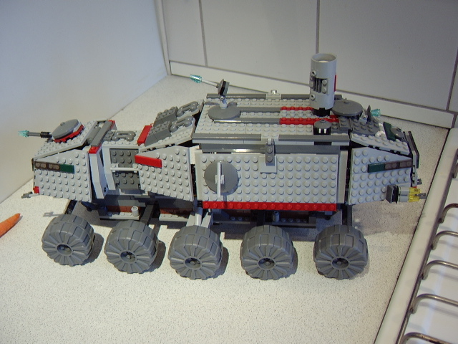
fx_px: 410
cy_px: 172
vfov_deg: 45.4
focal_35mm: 31
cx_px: 229
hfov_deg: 58.4
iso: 100
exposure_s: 1/14
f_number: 2.7
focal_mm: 8.13
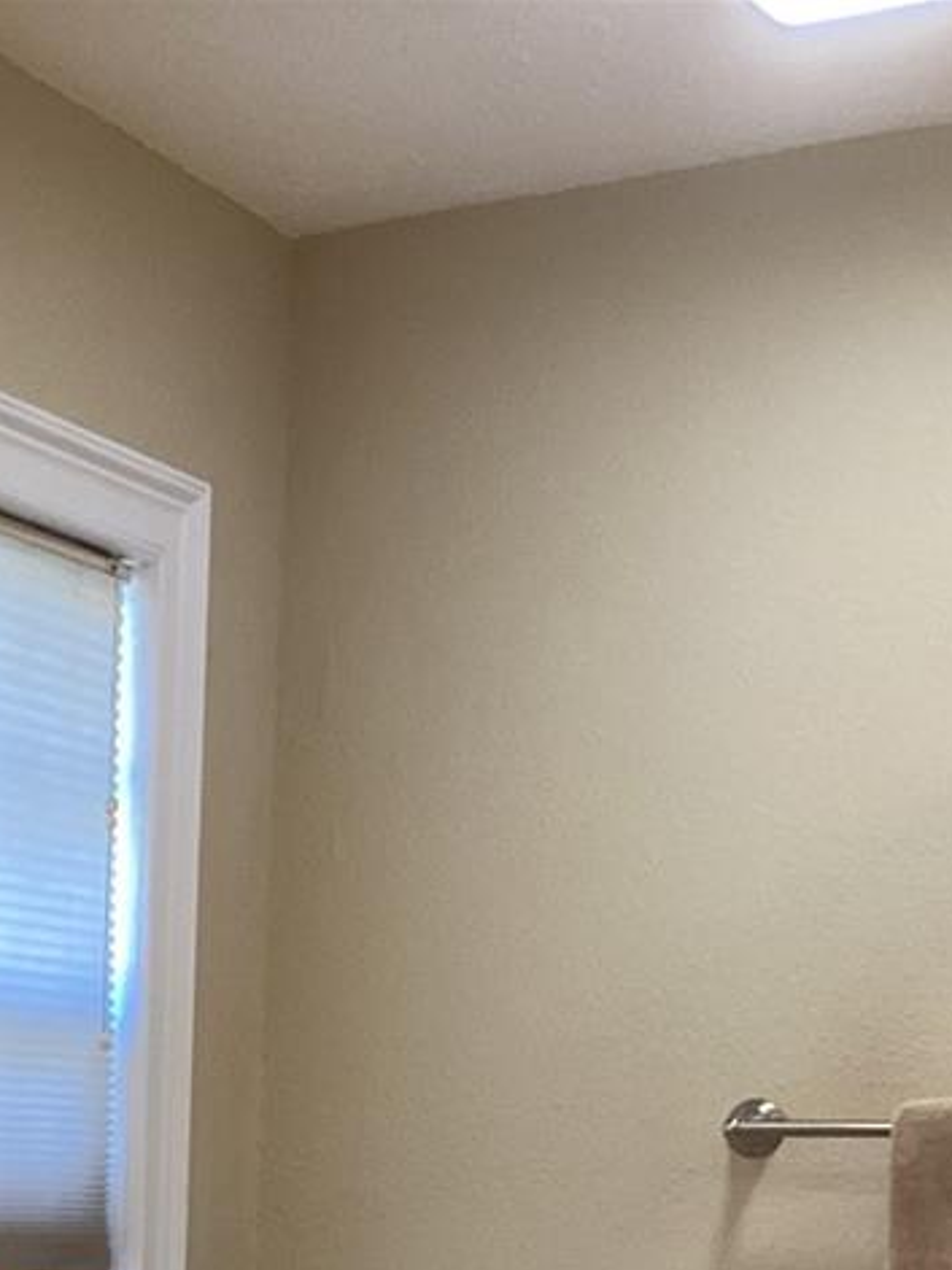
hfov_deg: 17.9
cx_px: -148
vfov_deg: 22.3
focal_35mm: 79
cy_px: 1615
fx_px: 2898
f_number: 2.4
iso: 250
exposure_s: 1/60
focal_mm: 3.3
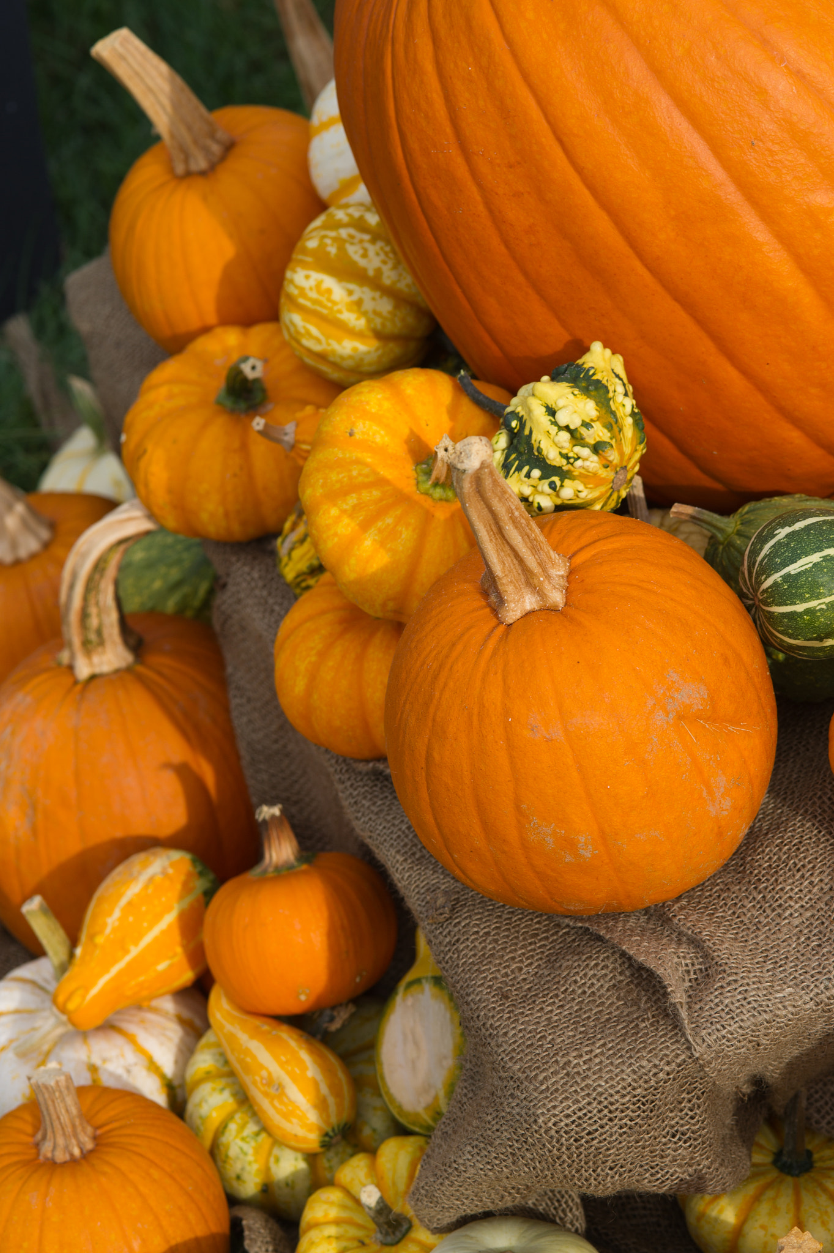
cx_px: 417
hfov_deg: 13.0
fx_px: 3653
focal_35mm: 105
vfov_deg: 19.5
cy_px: 626
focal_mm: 105
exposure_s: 1/250
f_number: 8
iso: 200
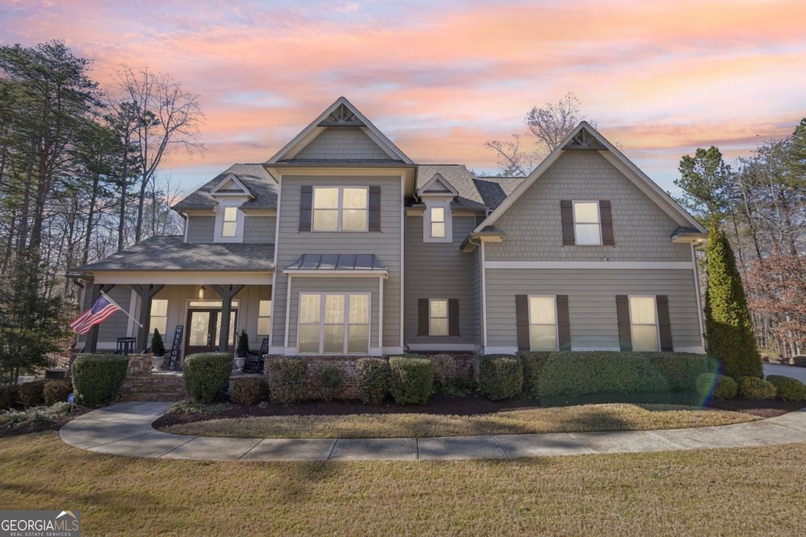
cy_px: 268
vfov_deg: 73.7
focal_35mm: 16
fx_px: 358
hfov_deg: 96.7
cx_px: 403
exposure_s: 1/160
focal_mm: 16
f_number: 8
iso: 200
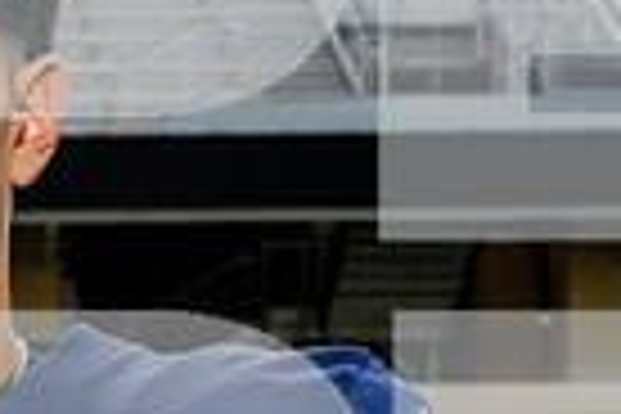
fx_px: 3467
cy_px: 551
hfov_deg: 10.0
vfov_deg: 6.8
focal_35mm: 201
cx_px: -234
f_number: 8
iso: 100
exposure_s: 1/250
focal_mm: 46
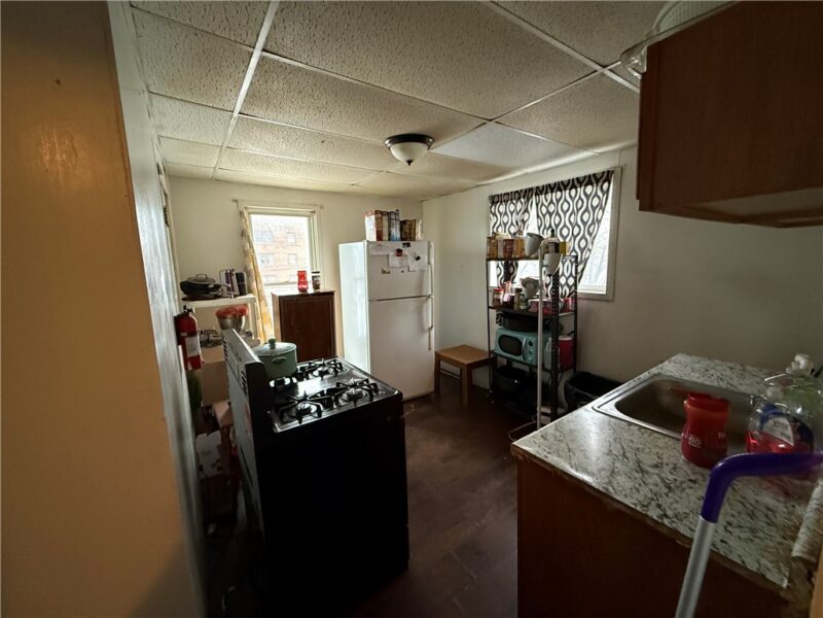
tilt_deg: -6.6
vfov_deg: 85.7
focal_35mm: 14
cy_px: 309
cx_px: 412
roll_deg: +1.3
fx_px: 333
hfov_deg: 102.1
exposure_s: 1/60
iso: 800
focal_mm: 2.22
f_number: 2.2
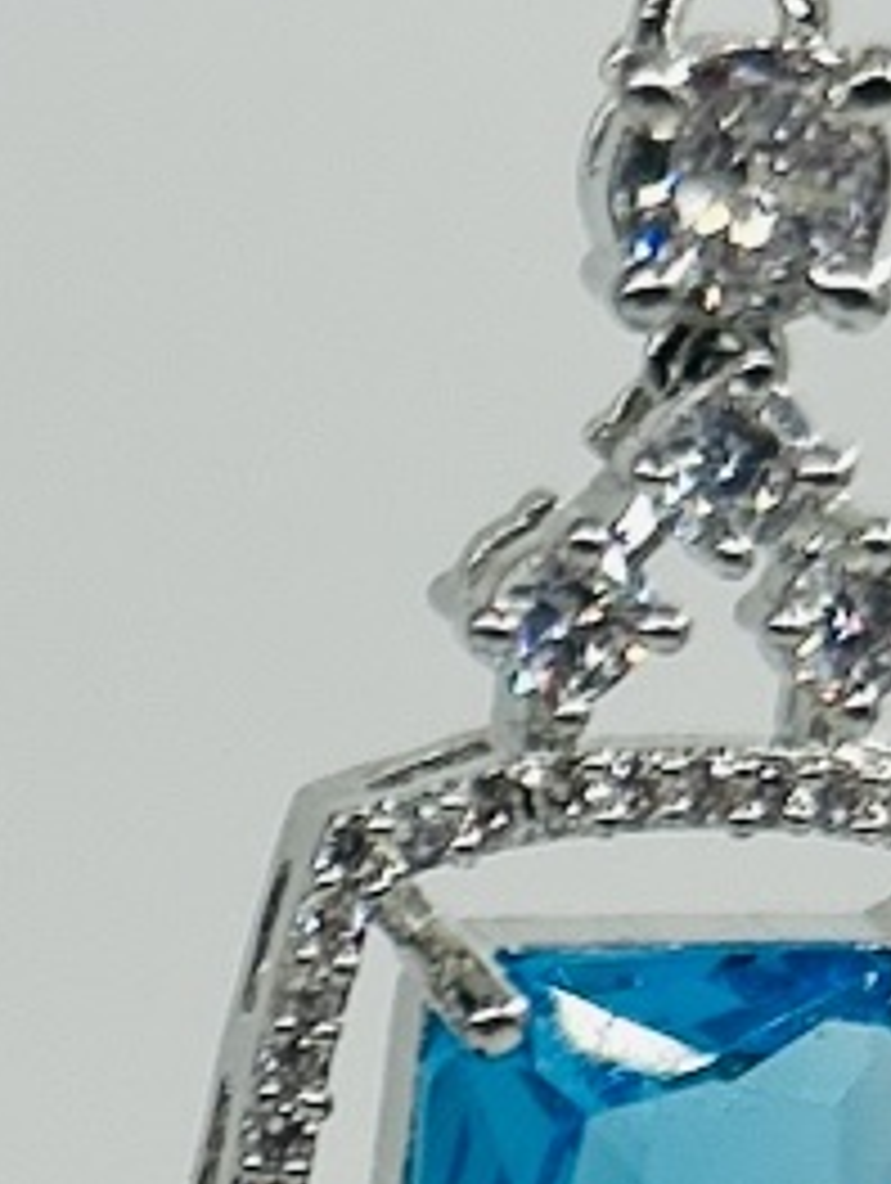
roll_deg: -1.9
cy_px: 1828
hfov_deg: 7.3
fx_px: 6813
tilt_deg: -17.2
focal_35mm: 199
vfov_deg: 9.6
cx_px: -666
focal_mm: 5.7
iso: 50
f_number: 1.5
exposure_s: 1/2165
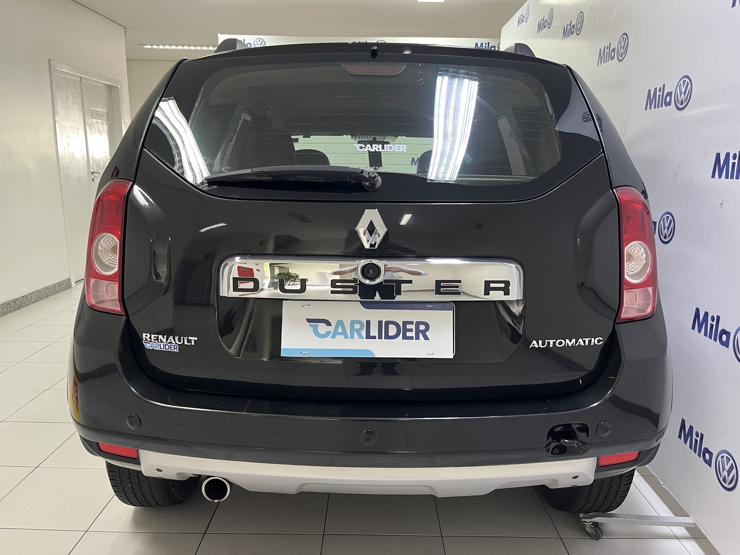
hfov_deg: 67.3
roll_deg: -0.8
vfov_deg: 53.1
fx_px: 556
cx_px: 370
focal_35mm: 26
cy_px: 278
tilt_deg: -11.8
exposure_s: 1/60
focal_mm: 5.1
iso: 250
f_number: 1.6
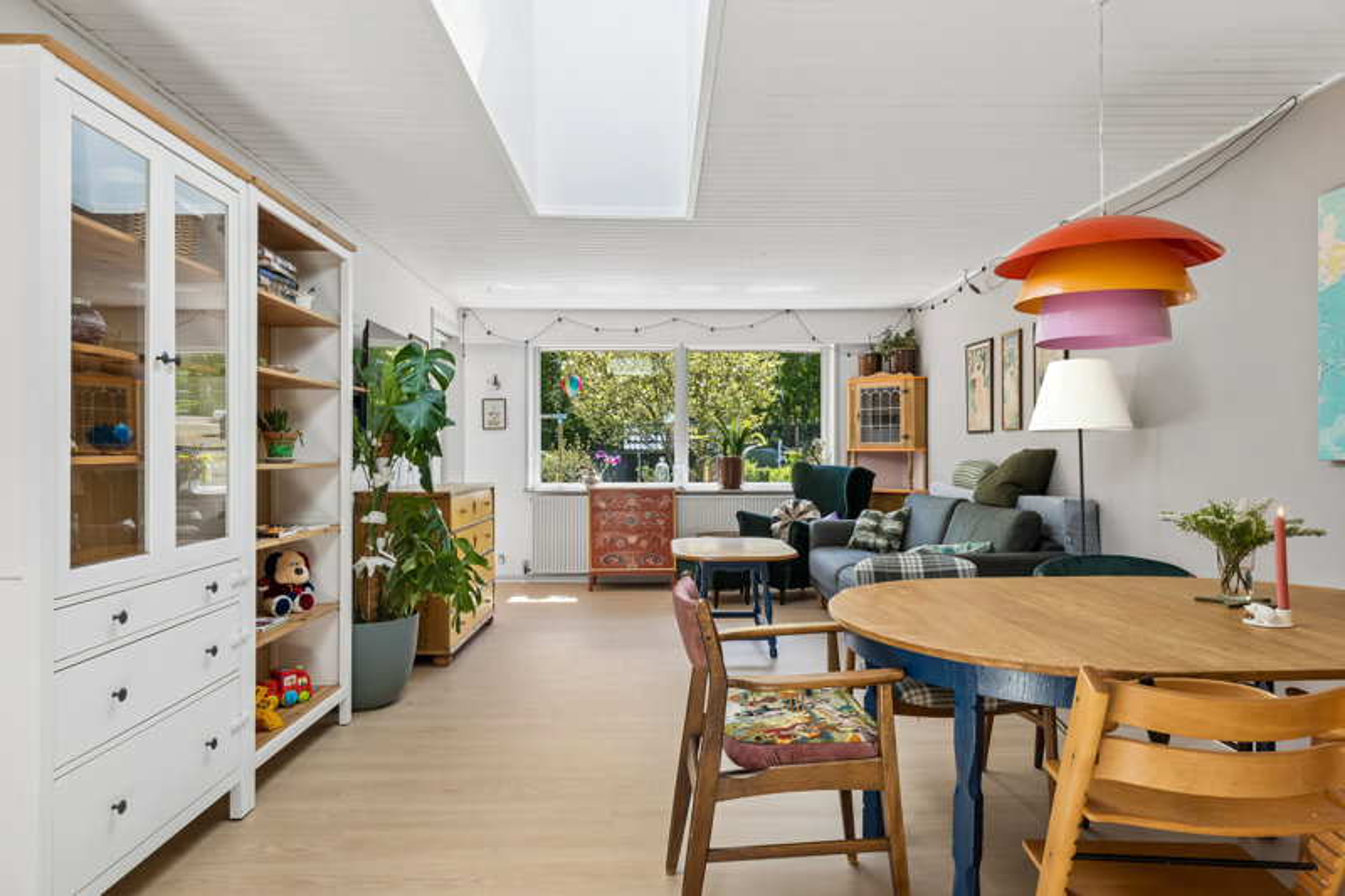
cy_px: 448
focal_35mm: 23
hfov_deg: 75.5
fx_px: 868
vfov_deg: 54.6
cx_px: 672
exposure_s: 1/15
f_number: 8
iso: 200
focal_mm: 15.5
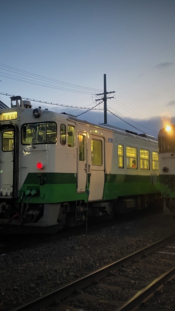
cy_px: 148
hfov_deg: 29.7
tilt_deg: +5.9
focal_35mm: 40
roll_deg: +1.6
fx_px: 330
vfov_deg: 50.5
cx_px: 85
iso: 100
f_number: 1.8
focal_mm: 4.25
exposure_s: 1/50
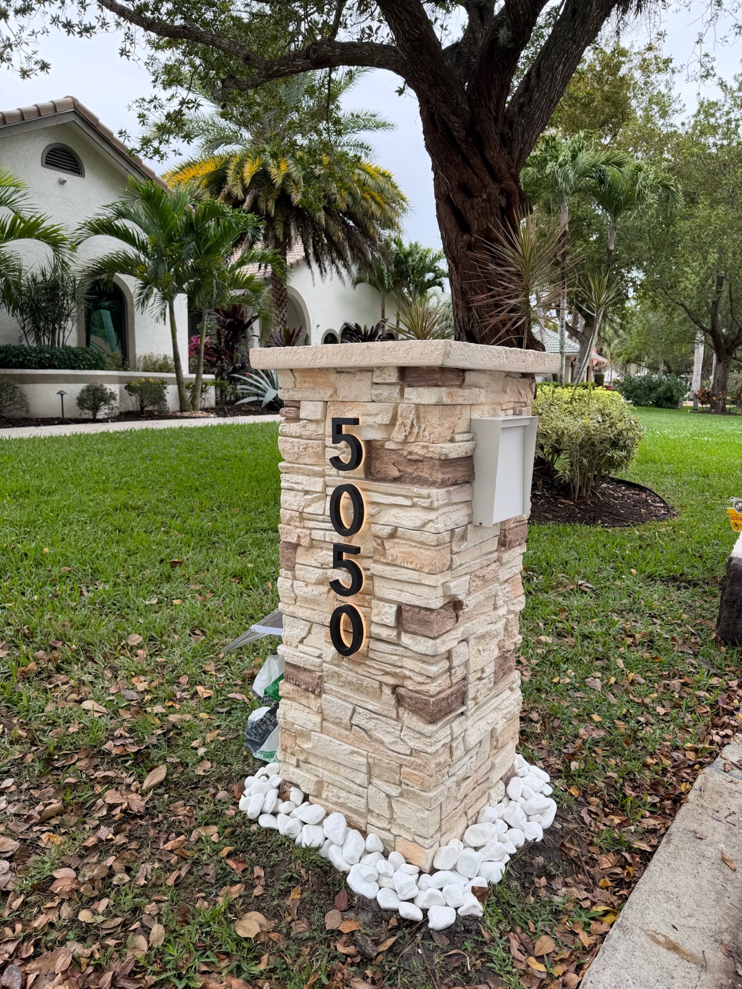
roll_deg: +1.1
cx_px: 371
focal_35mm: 24
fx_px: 686
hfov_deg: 56.8
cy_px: 494
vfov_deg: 71.6
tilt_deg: -7.8
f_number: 1.78
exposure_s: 1/813
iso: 80
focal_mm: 6.76
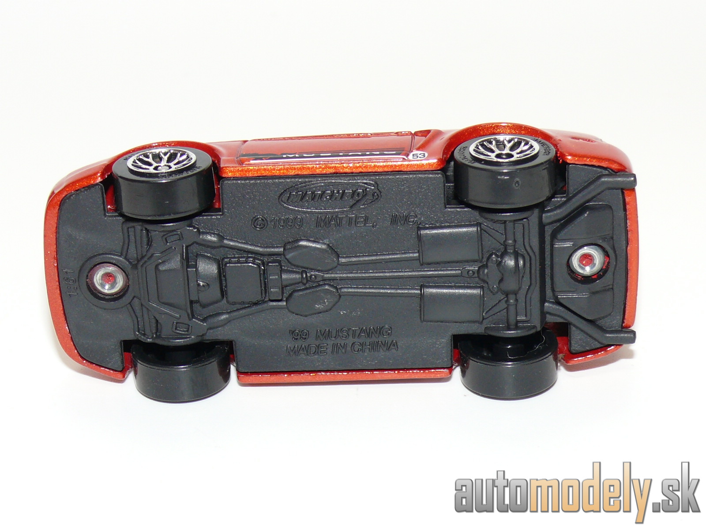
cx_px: 353
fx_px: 2101
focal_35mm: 103
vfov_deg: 14.4
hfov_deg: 19.1
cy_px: 264
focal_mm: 13.6
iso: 100
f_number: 4
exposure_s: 1/30
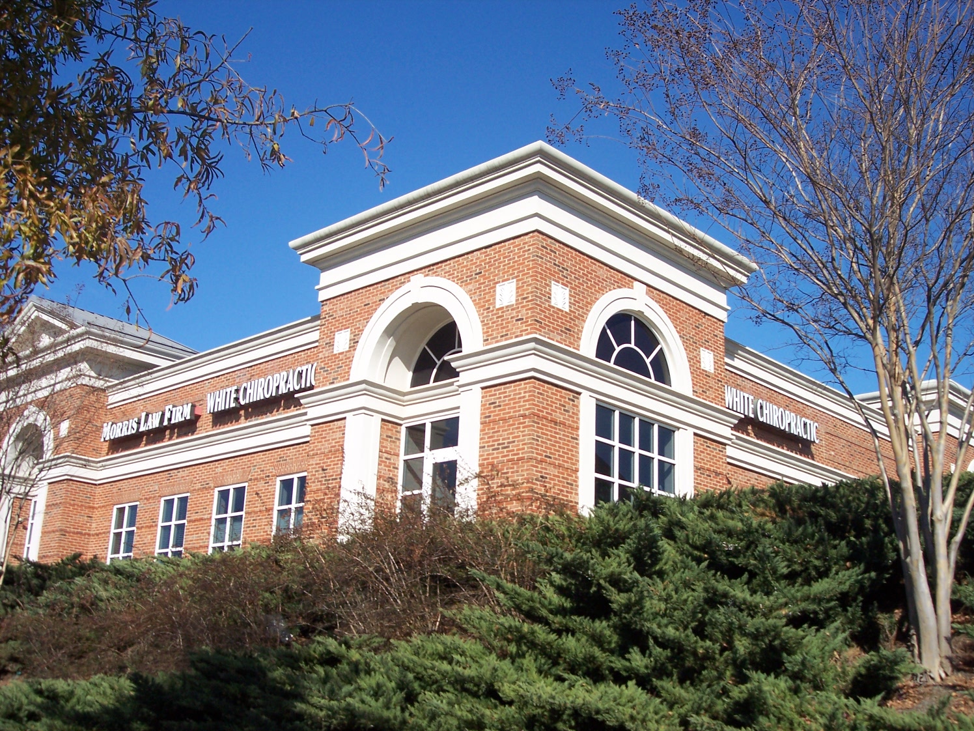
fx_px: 1097
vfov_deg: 36.8
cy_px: 366
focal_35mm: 39
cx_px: 487
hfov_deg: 47.9
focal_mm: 8
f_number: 4
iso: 100
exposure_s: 1/750
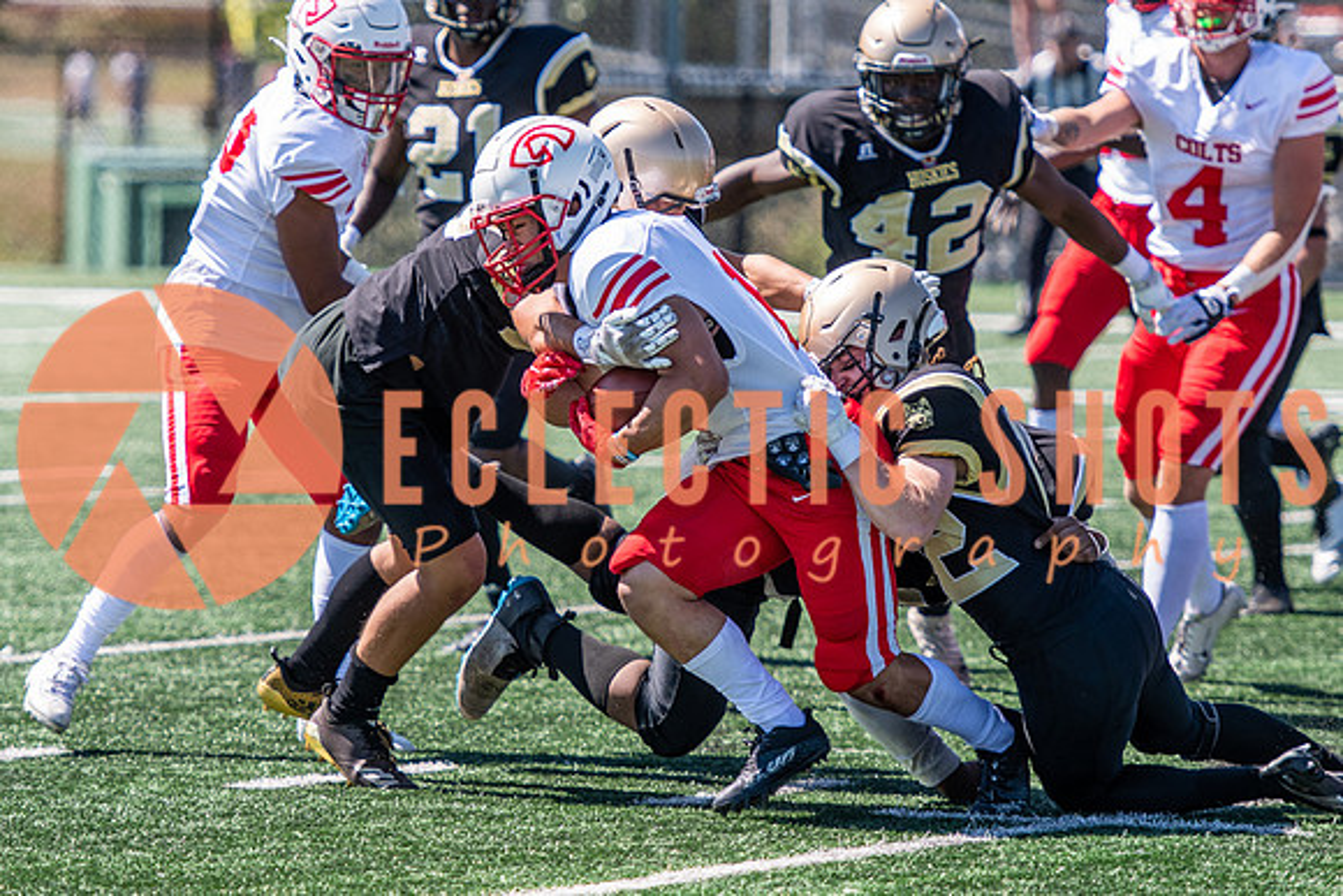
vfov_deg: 3.9
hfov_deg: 5.8
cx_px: 615
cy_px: 381
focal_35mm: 353
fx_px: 13156
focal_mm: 170
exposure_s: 1/1600
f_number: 2.8
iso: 160
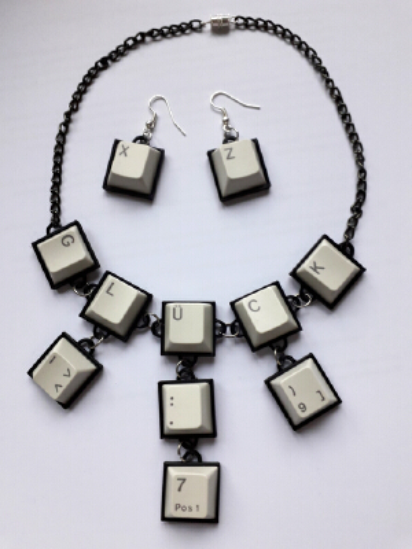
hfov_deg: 51.4
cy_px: 274
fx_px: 428
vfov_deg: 65.3
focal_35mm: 27
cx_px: 206
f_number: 1.9
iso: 100
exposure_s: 1/50
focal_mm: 3.6
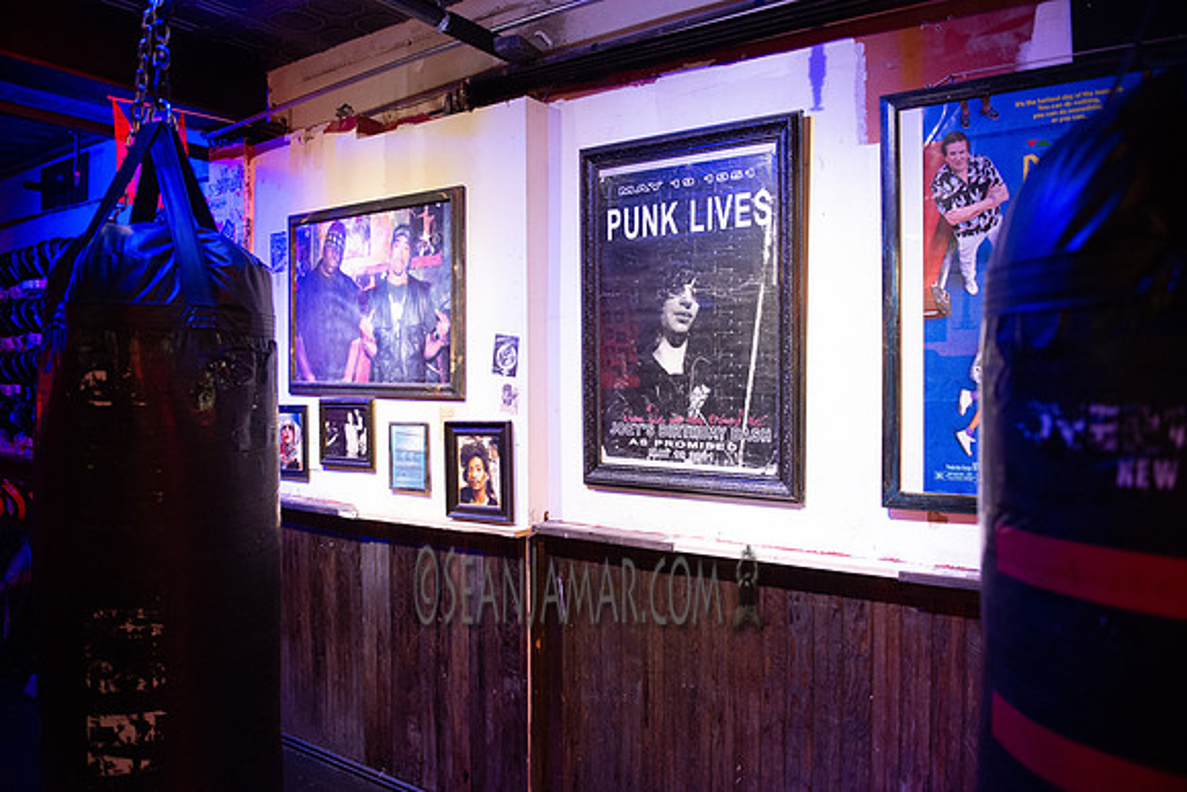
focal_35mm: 24
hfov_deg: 73.7
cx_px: 594
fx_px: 791
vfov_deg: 53.2
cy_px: 396
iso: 4000
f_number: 2.8
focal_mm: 24
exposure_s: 1/320
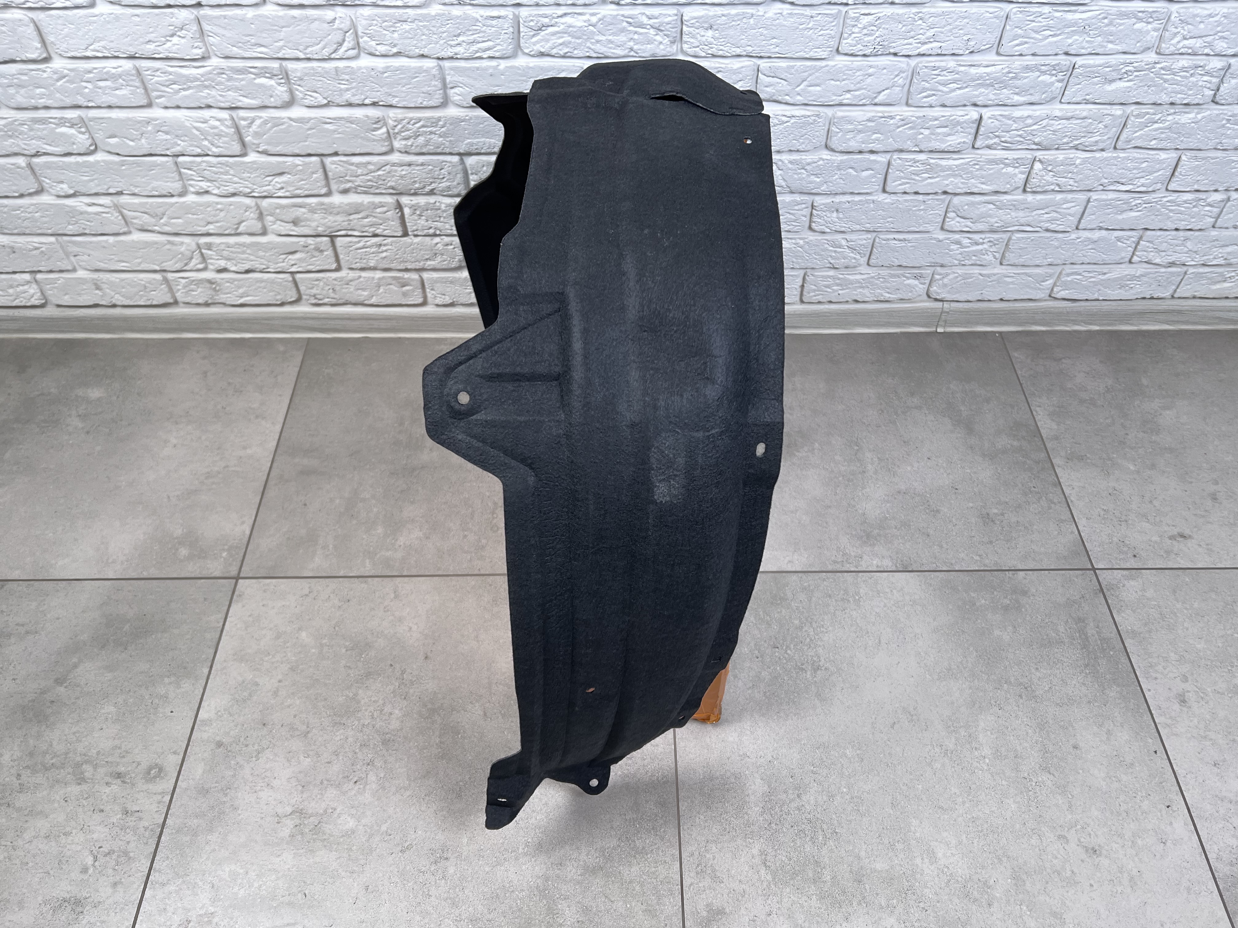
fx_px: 930
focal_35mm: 26
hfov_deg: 67.3
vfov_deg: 53.1
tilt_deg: -49.9
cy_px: 464
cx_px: 619
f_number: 1.5
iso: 125
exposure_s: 1/100
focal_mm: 5.7
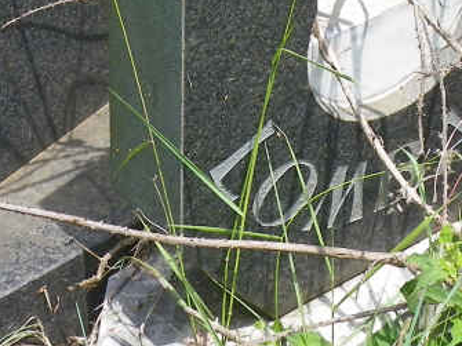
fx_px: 1961
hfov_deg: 13.4
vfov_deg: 9.9
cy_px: -91
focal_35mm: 147
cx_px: 308
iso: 64
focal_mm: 7.3
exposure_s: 1/200
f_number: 4.5
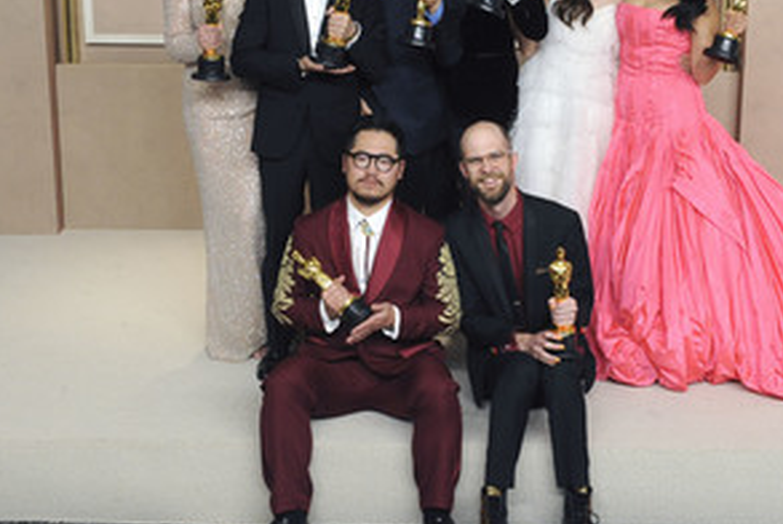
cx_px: 462
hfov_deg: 29.2
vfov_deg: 19.8
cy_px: 209
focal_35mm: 69
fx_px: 1502
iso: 2000
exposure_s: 1/200
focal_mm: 45
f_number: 8
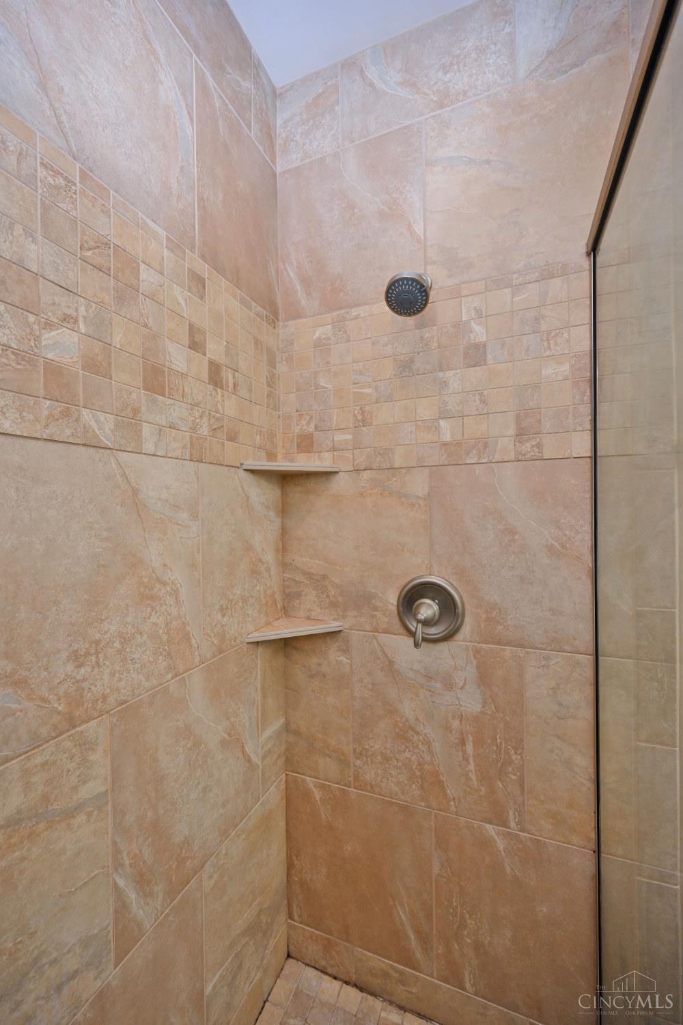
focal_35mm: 14
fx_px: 398
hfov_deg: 81.2
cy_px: 512
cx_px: 342
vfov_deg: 104.3
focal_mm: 14
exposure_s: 1/60
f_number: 4
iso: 720
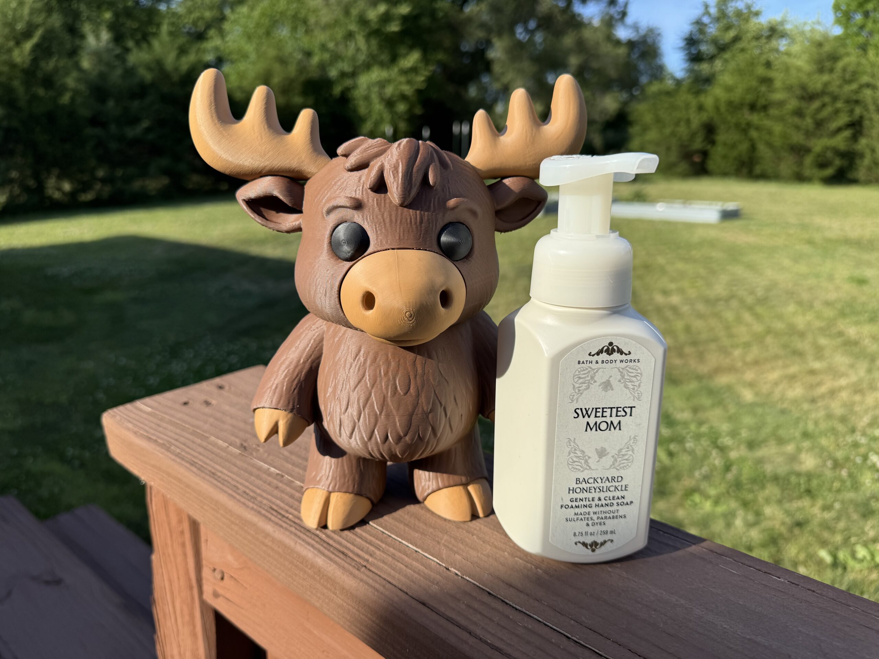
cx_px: 440
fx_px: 609
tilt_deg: -15.2
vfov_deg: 56.8
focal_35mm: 24
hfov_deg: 71.6
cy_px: 330
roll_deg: -0.5
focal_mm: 6.76
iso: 80
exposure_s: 1/2506
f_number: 1.78
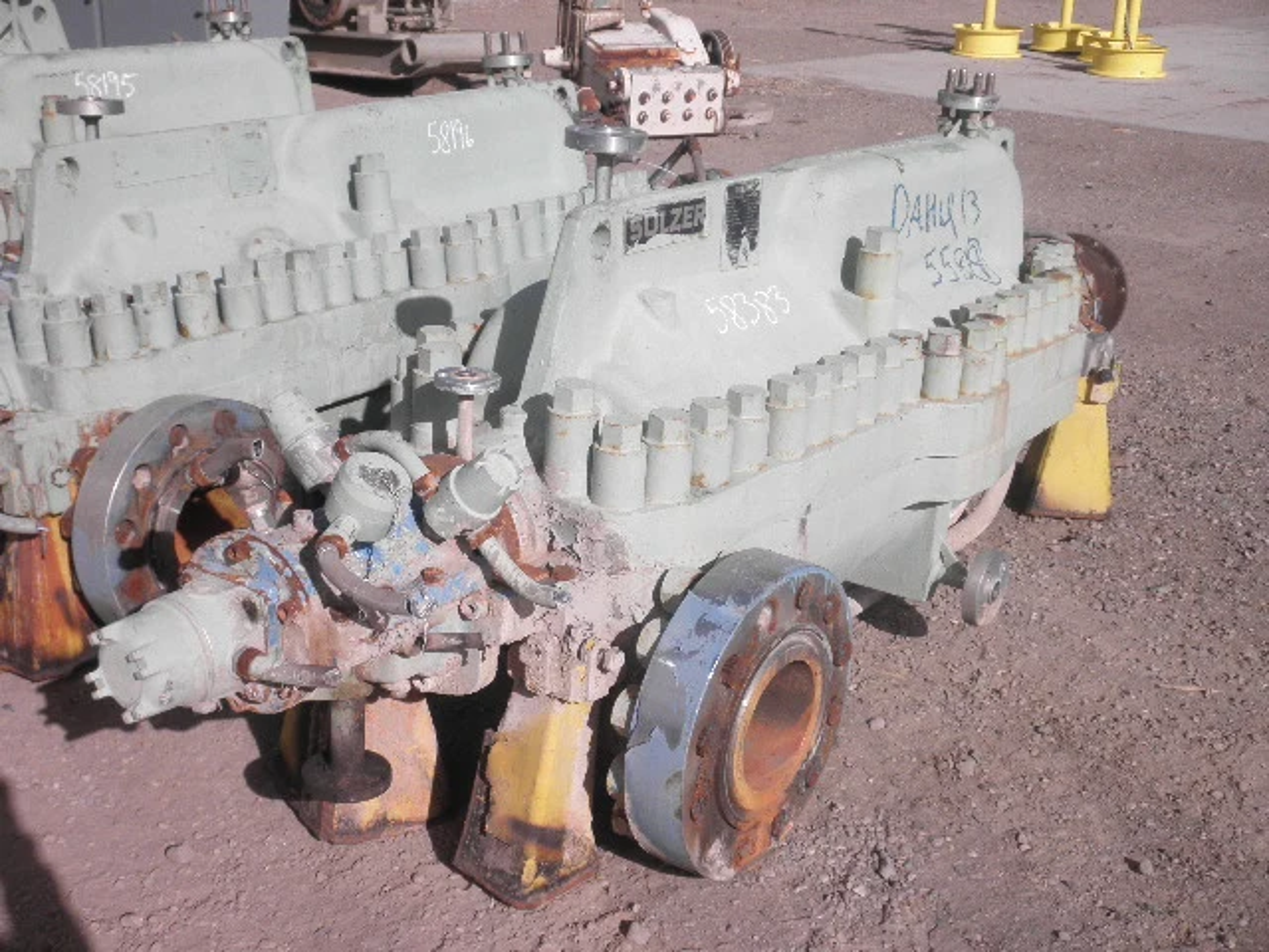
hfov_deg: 42.9
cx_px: 634
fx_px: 1613
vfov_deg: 32.9
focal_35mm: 44
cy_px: 476
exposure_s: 1/160
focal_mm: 7.9
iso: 64
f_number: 9.6
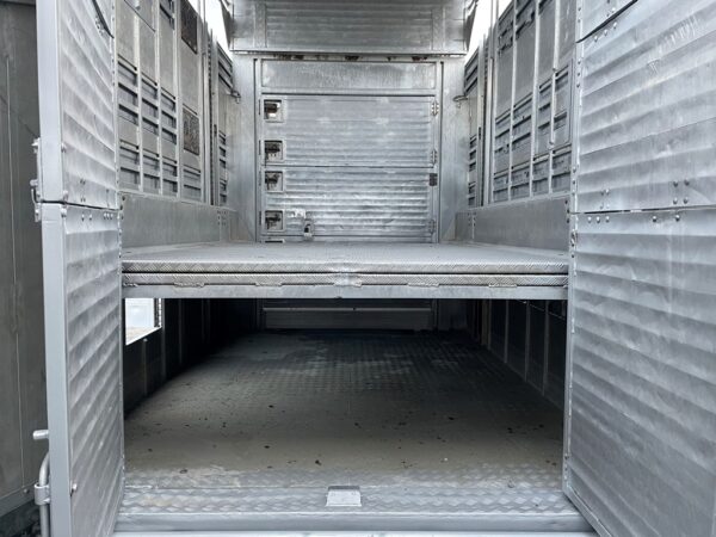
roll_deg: -0.9
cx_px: 358
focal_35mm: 26
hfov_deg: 67.3
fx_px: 538
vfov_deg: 53.1
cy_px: 268
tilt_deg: -1.4
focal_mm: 4.2
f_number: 1.6
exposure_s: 1/66
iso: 125
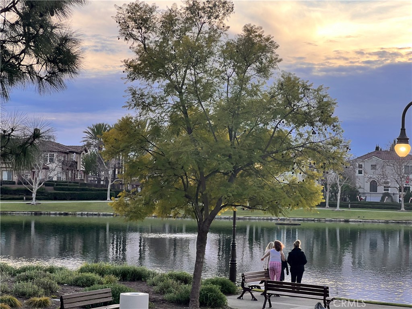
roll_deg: -0.6
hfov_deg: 25.3
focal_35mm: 77
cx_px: 206
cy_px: 154
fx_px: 916
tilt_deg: +2.1
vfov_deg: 19.1
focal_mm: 9
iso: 32
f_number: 2.8
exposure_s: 1/131
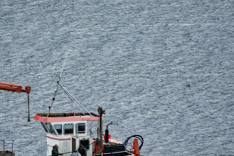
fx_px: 4608
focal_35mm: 709
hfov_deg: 2.9
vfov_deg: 1.9
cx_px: 72
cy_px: 113
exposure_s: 1/2500
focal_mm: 300
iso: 800
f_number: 6.3
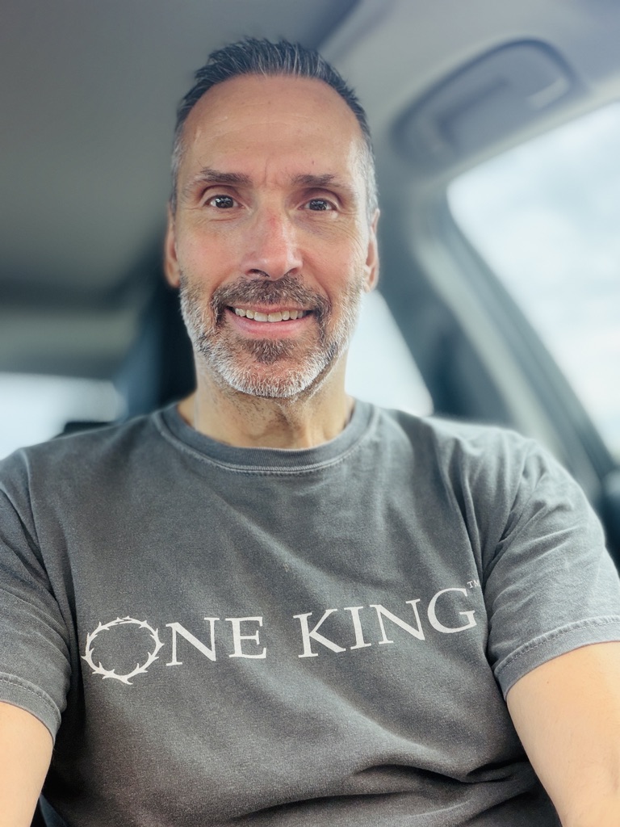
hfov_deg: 46.8
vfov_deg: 60.0
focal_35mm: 30
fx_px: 716
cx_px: 310
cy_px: 414
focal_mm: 2.71
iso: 80
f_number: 1.9
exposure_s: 1/50
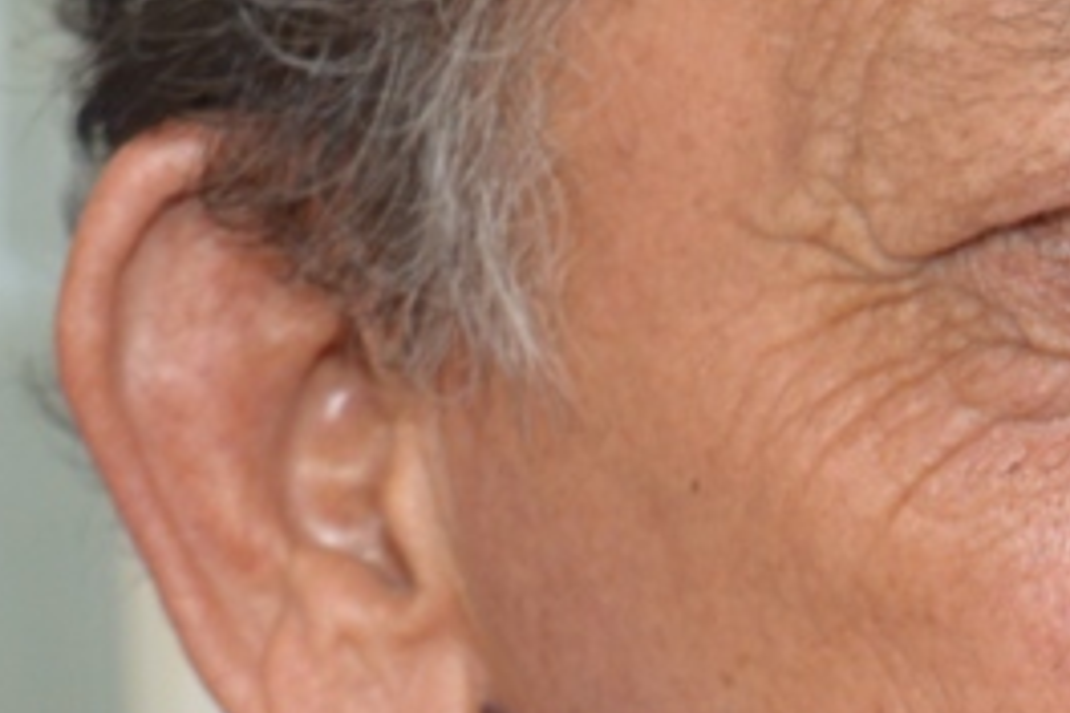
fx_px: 4844
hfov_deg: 12.3
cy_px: 205
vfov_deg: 8.4
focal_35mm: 163
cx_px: 1269
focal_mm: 28
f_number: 5.6
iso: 250
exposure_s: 1/125
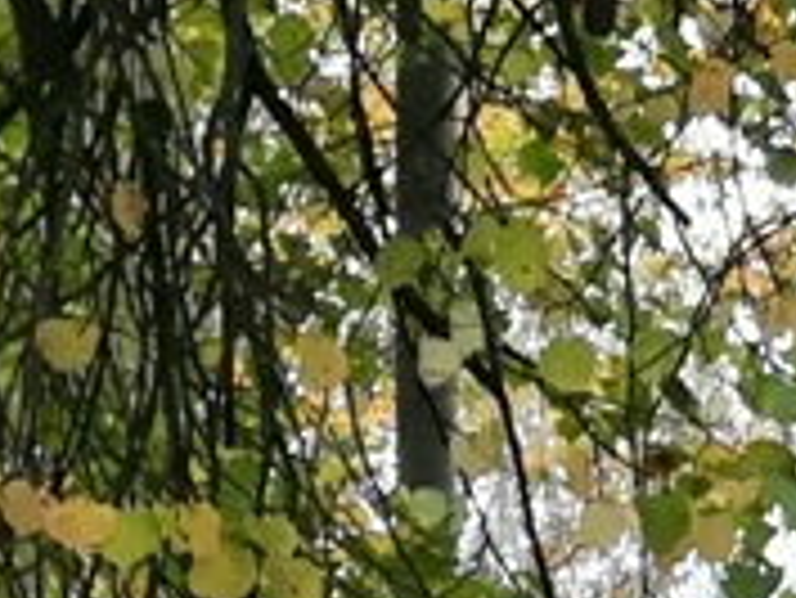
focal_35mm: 226
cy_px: 1308
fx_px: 5200
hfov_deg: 7.9
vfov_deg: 6.3
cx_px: 2064
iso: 100
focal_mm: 3.83
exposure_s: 1/50
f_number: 2.2
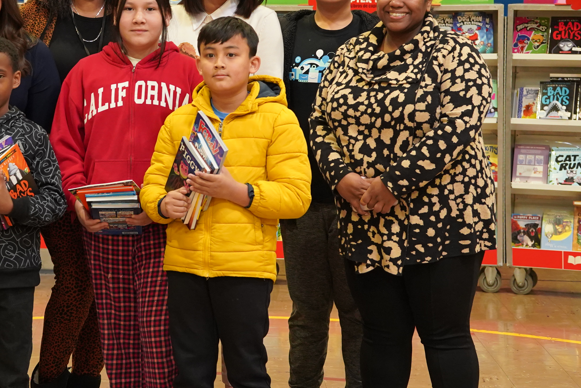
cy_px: 80
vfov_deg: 10.2
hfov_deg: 15.2
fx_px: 2163
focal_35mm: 134
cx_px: 131
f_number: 4
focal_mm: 56
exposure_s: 1/160
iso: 2500
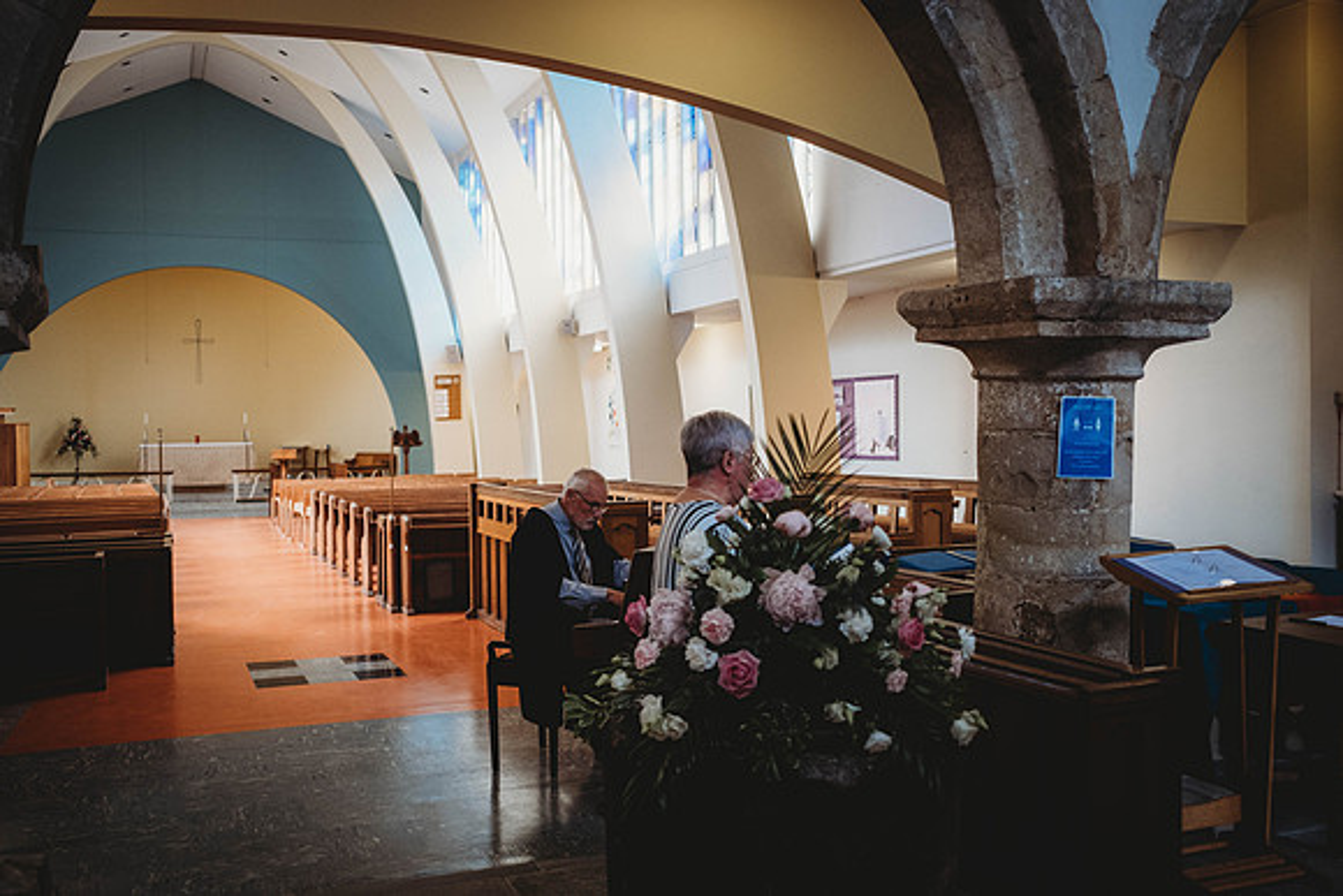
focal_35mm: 35
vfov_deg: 37.9
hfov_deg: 54.4
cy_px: 448
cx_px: 672
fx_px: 1306
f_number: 2
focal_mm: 23
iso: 1000
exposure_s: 1/160
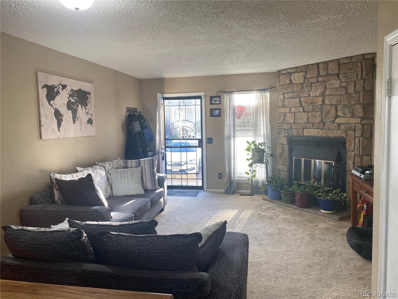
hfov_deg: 67.3
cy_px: 150
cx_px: 199
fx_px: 299
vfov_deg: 53.1
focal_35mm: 26
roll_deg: +1.5
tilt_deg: -4.1
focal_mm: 4.25
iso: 80
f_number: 1.8
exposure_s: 1/120
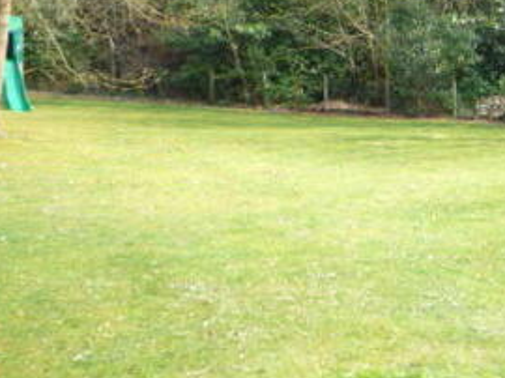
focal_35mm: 54
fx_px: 787
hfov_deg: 32.3
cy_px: 98
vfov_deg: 26.7
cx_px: 523
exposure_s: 1/160
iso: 100
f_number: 2.8
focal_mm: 4.4
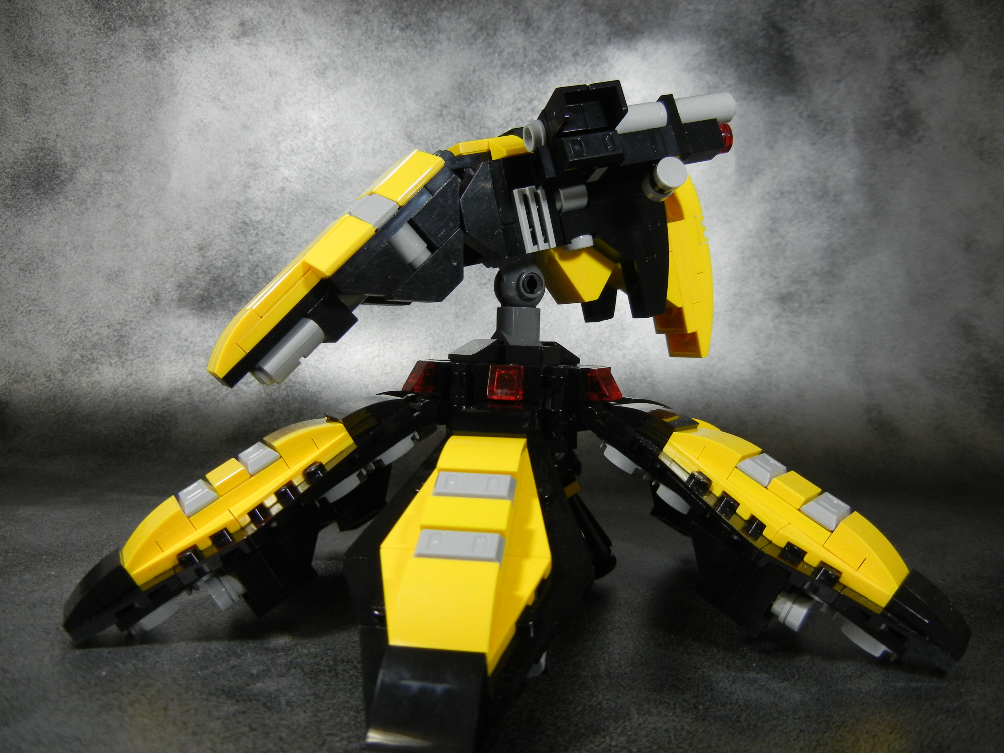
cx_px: 502
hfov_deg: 60.0
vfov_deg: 46.8
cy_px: 376
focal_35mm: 30
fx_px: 870
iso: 400
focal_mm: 5.4
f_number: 3.5
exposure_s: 1/97.2
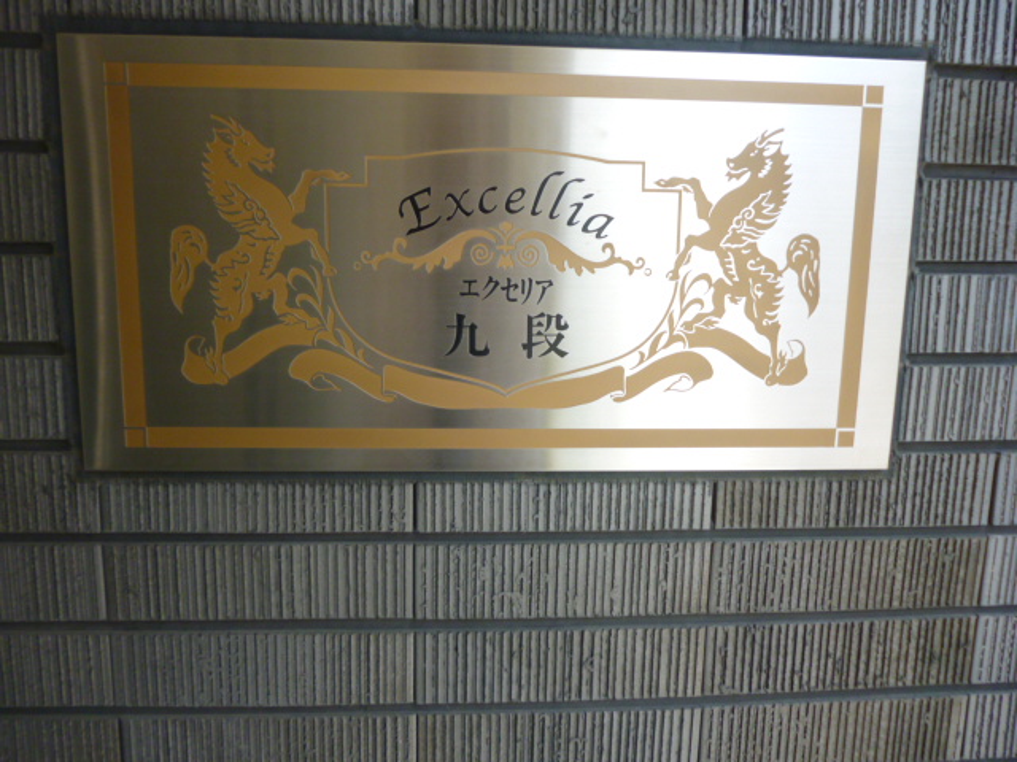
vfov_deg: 49.7
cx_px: 508
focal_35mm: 28
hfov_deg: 63.4
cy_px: 381
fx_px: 823
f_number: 3.1
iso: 200
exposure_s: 1/200
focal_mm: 5
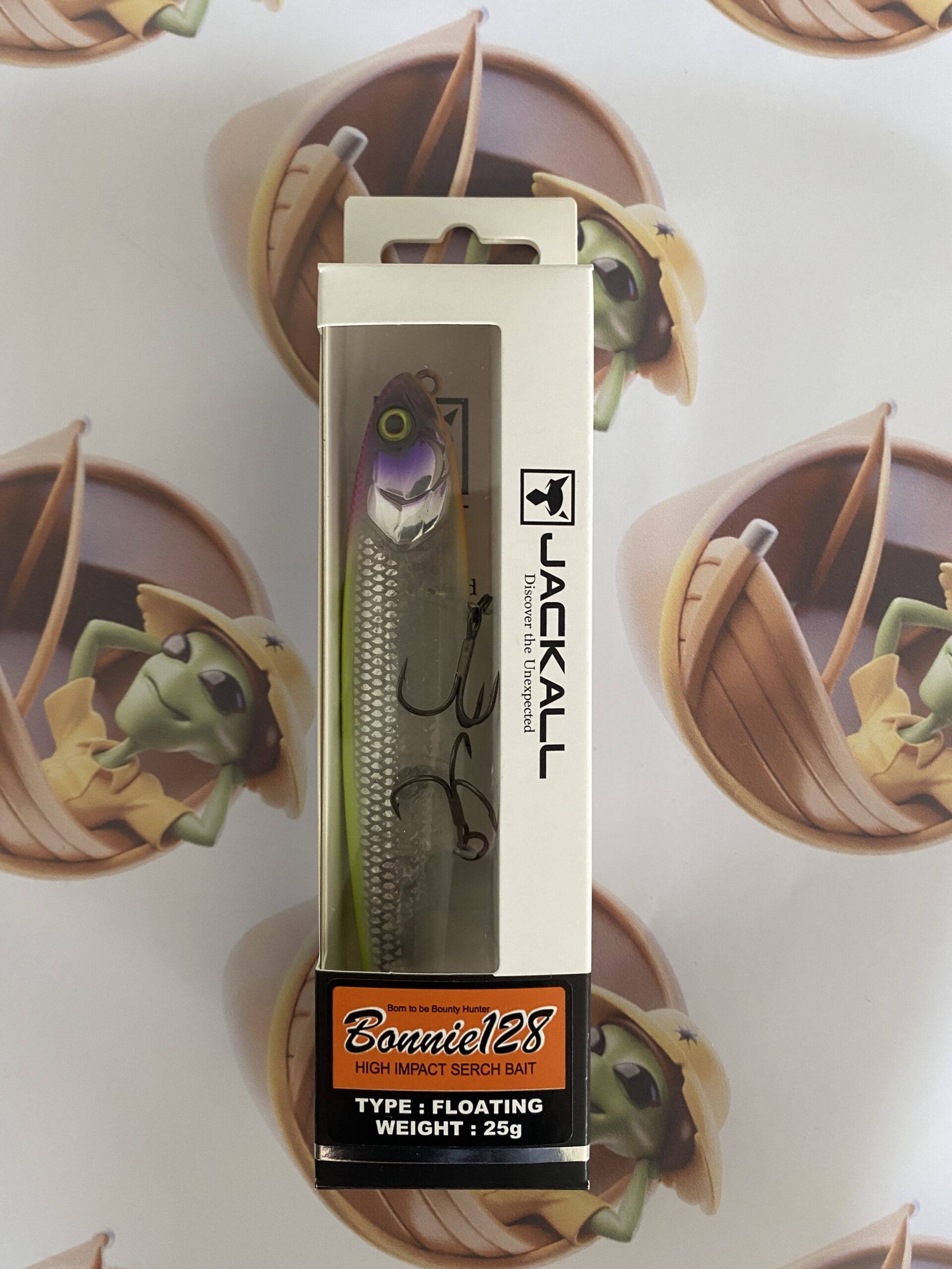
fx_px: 953
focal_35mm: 26
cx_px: 476
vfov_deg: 67.3
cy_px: 634
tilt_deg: -88.6
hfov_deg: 53.1
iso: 160
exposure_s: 1/60
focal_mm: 4.25
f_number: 1.8
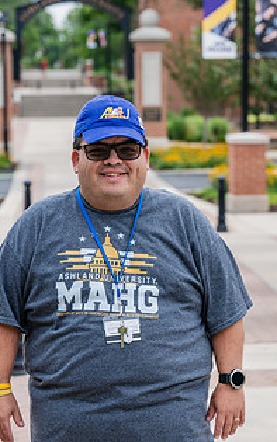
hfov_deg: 12.8
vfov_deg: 20.4
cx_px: 125
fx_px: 1231
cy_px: 251
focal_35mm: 102
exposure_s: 1/500
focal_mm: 70
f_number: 4
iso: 125
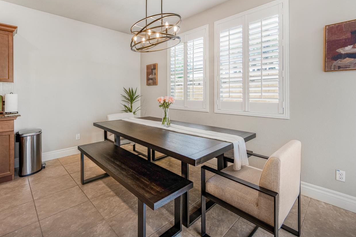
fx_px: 168
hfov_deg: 93.3
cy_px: 94
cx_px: 179
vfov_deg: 69.6
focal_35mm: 17
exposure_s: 1/160
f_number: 6.3
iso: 400
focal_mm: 14
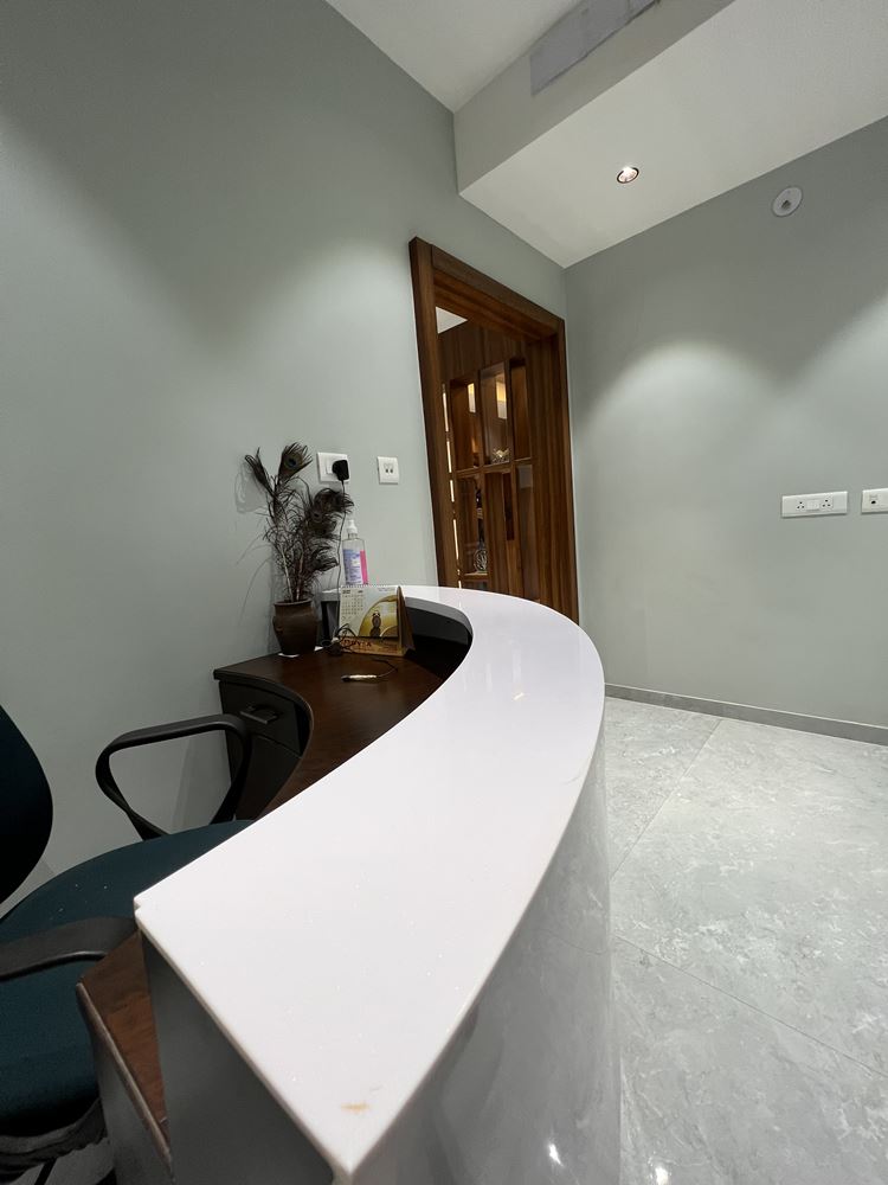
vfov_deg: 106.2
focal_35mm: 13
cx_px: 444
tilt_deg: -7.7
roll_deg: +4.9
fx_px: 445
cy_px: 592
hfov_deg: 89.9
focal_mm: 1.57
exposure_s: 1/100
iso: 100
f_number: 1.8
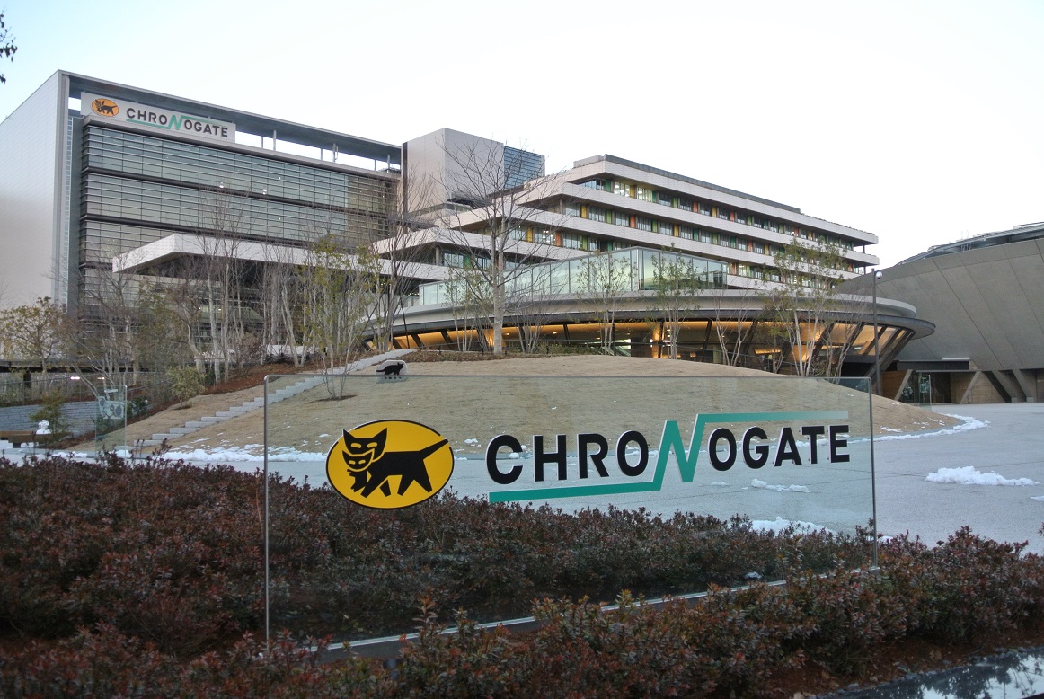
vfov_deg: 42.4
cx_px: 522
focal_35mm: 31
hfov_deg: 60.2
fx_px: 900
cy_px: 350
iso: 400
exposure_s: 1/80
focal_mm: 11.8
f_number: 3.8
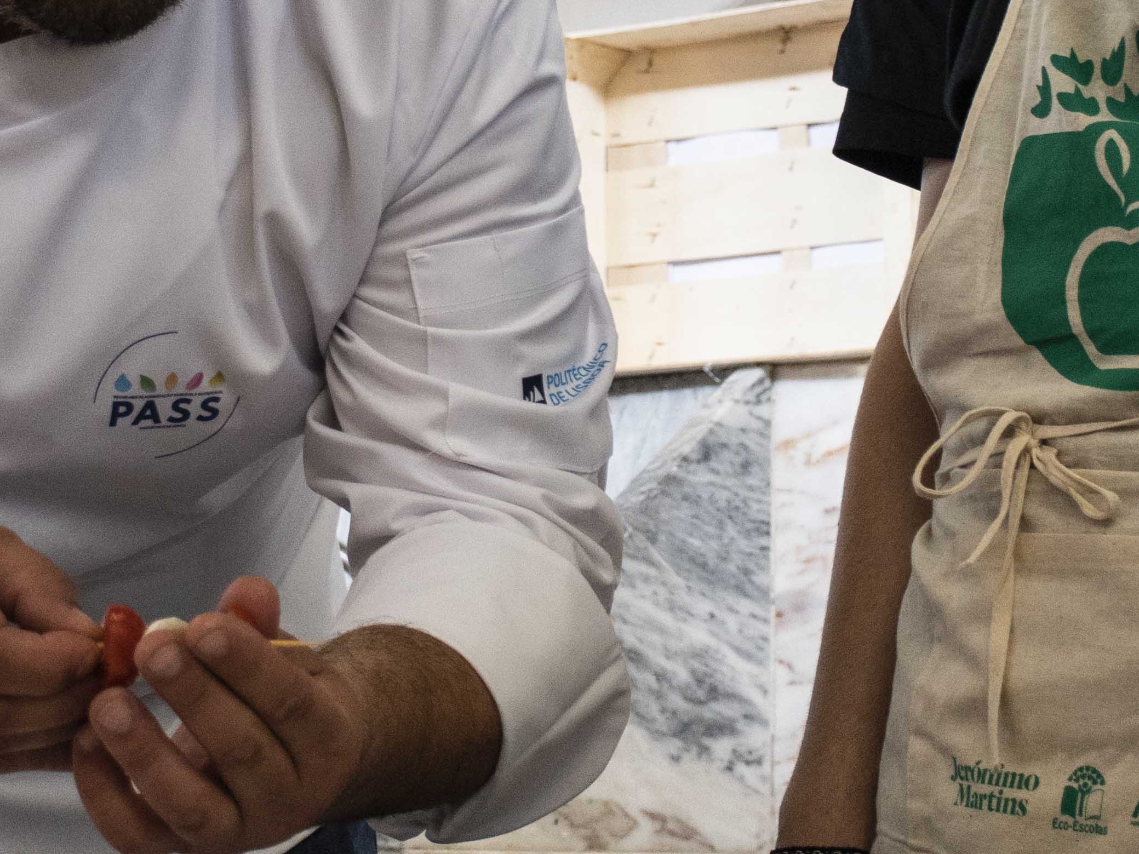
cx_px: 597
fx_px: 3698
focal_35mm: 112
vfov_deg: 13.1
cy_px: 133
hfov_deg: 17.5
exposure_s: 1/160
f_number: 4
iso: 800
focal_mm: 27
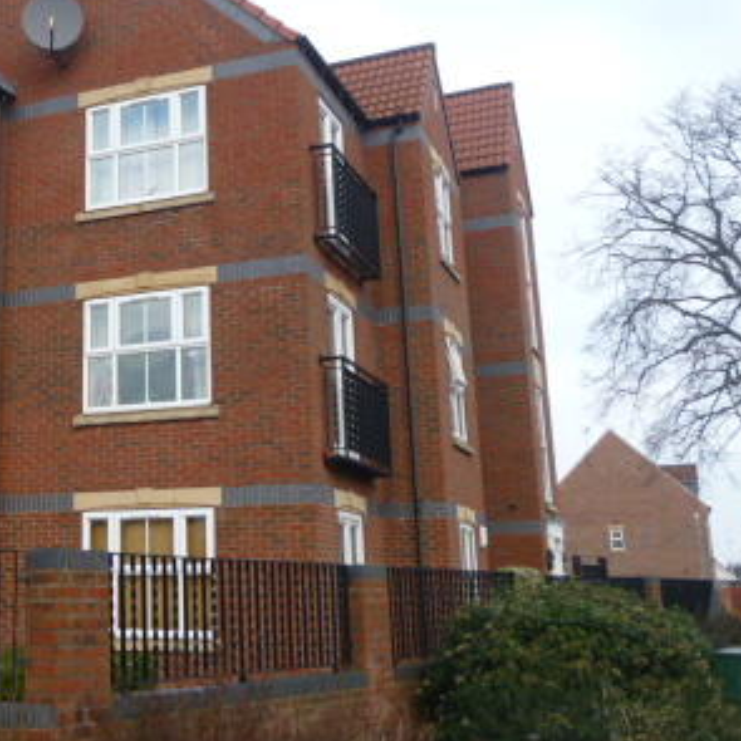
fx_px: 1114
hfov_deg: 35.0
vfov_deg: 36.5
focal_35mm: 46
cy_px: 266
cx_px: 98
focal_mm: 4.3
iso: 80
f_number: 2.8
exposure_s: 1/250
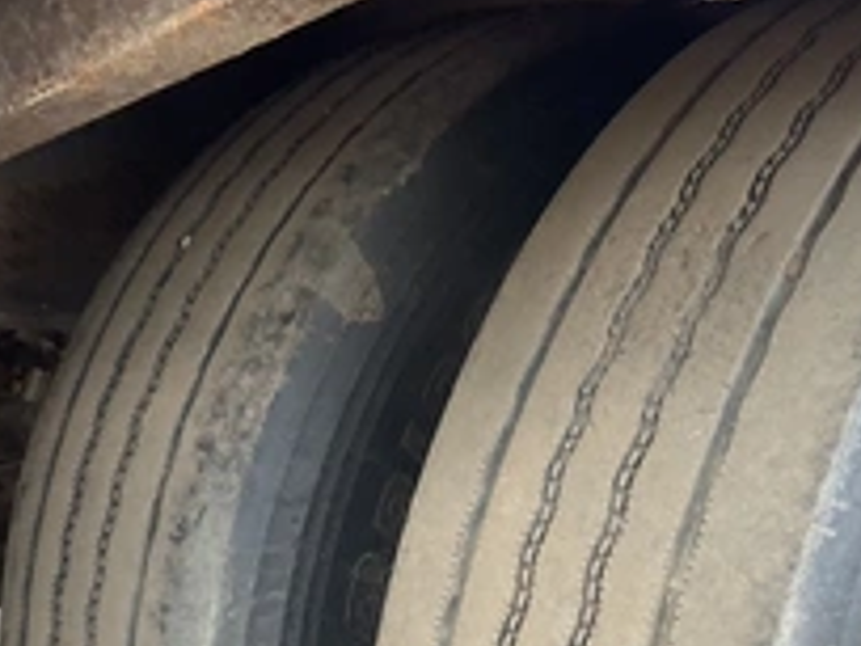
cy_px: 557
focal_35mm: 57
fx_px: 1418
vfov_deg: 25.0
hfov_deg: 33.7
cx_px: 511
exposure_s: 1/122
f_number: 1.8
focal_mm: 3
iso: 40
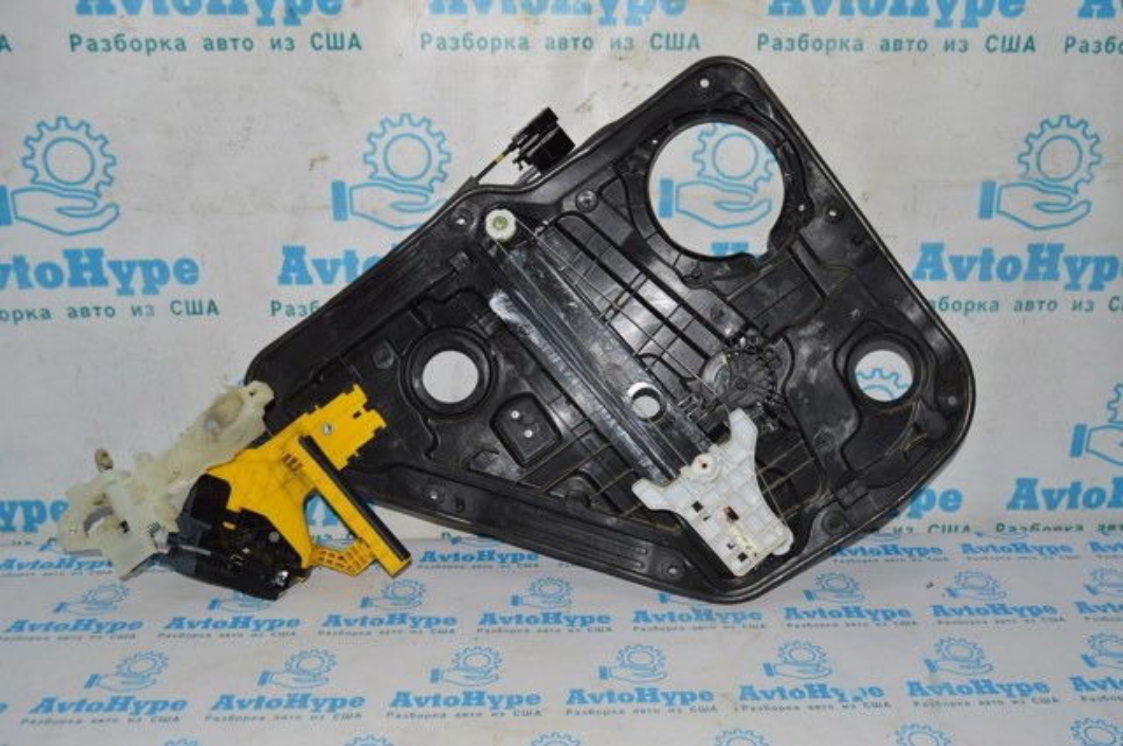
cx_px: 562
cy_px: 373
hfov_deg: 57.3
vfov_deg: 39.9
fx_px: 1028
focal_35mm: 33
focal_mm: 22
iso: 100
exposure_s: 1/60
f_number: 8
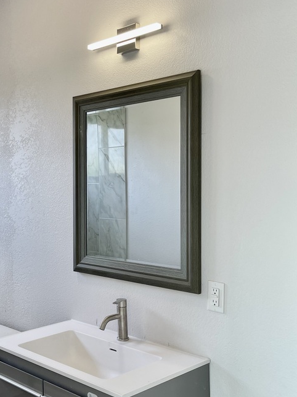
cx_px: 50
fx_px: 481
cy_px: 191
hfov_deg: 33.1
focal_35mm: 42
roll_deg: -0.3
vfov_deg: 44.8
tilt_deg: -0.3
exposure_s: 1/120
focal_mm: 5.1
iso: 32
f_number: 1.6
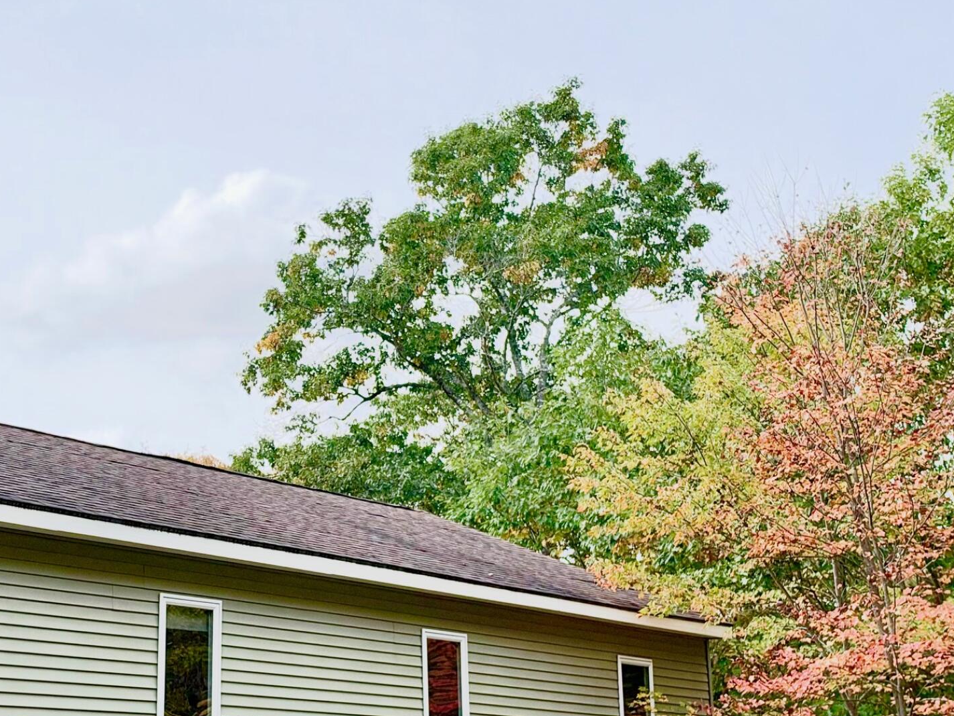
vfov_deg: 24.0
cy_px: 408
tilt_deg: +13.2
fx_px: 1681
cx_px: 272
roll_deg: +0.4
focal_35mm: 61
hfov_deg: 31.3
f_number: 1.8
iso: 64
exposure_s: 1/7143
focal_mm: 6.93
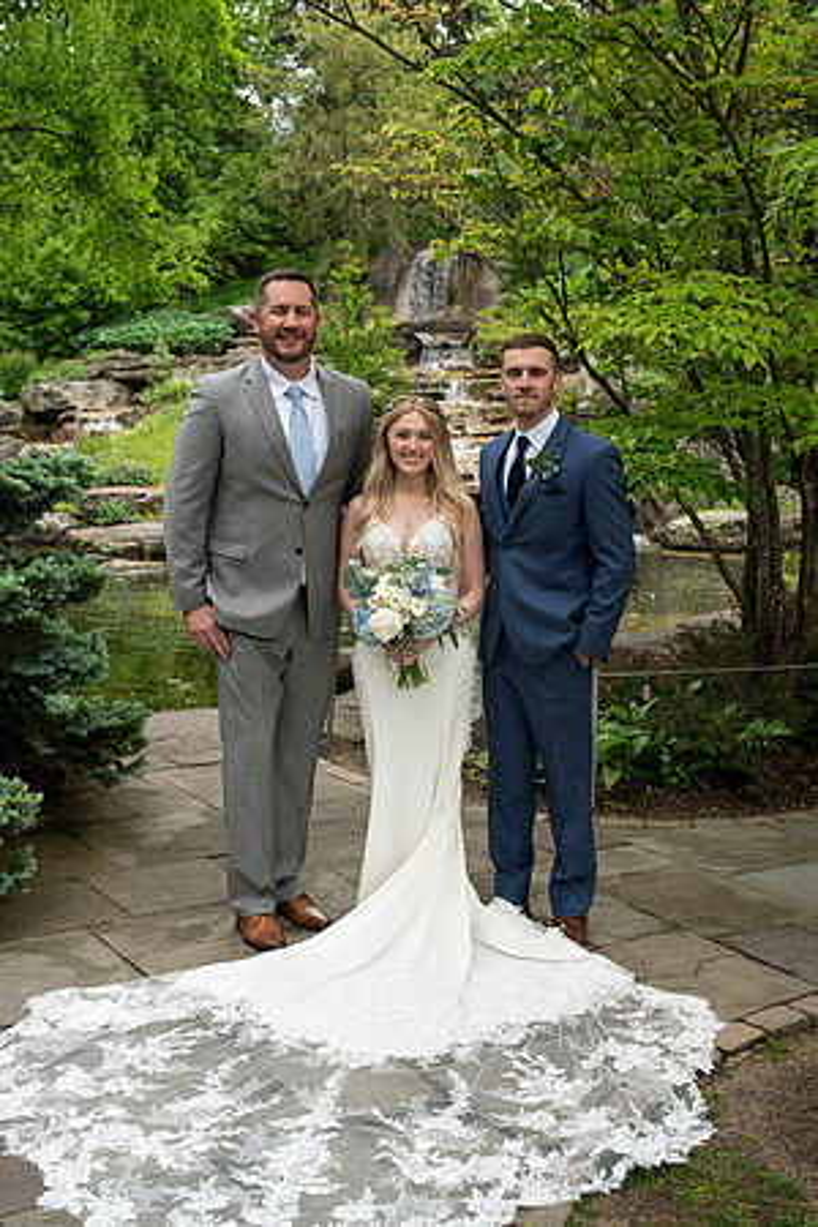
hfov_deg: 29.9
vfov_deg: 43.6
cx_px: 409
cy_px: 614
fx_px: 1534
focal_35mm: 45
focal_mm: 45
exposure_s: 1/125
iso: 640
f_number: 5.6
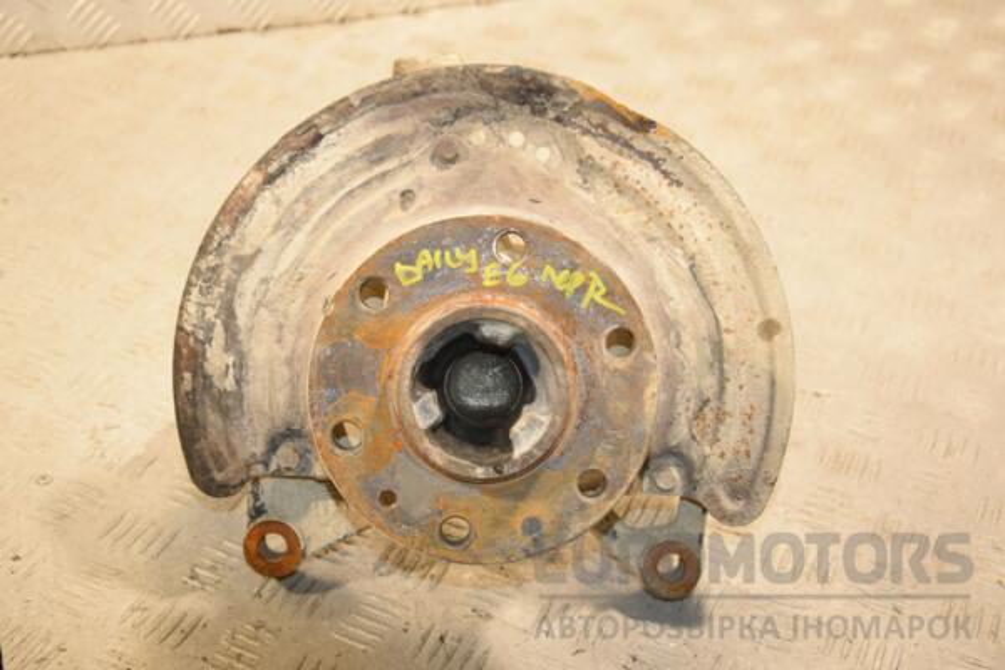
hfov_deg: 33.4
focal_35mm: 60
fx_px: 1675
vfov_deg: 22.6
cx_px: 502
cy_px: 335
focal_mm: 40
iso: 800
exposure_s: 1/200
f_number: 5
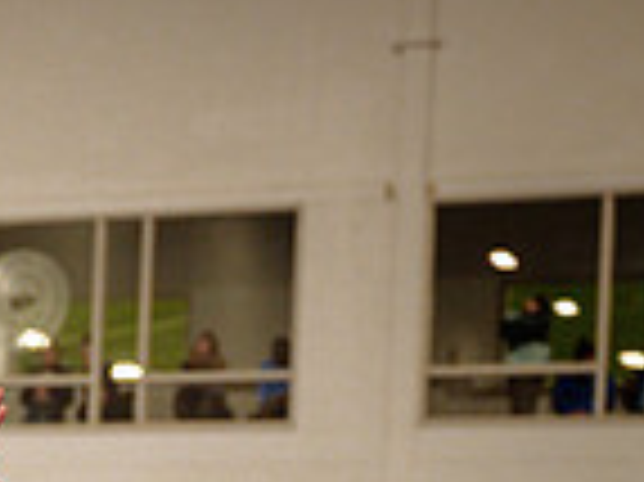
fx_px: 3123
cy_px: 827
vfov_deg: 8.5
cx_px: -378
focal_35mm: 168
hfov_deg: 11.2
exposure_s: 1/640
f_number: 3.2
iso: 1250
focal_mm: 43
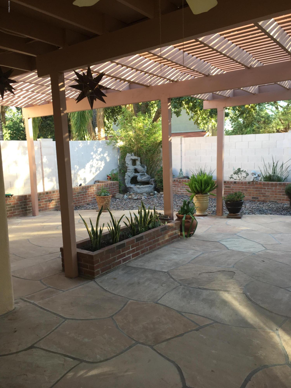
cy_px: 194
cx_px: 146
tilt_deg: -12.4
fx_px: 325
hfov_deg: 48.2
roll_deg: +2.3
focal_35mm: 29
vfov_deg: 61.7
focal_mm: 4.15
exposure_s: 1/120
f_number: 2.2
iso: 40
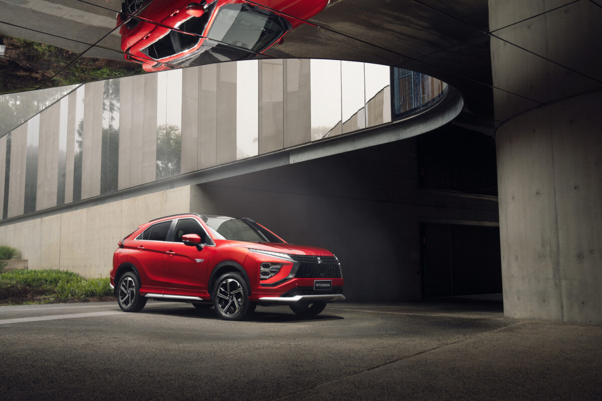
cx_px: 301
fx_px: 569
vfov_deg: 38.9
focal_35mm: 34
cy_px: 200
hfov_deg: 55.8
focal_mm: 34
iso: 200
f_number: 6.3
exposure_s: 1/60
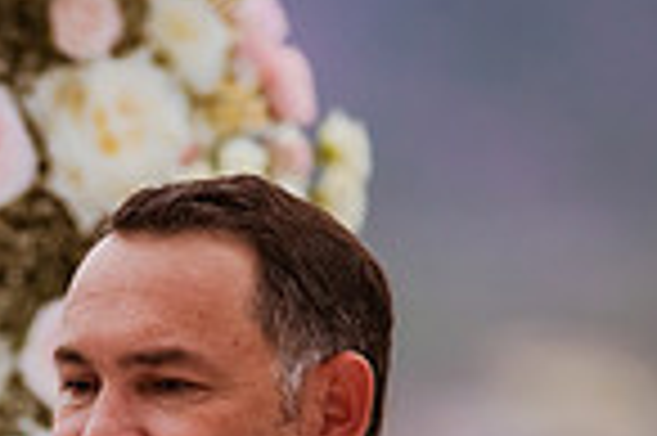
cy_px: 728
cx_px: -144
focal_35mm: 568
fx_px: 10354
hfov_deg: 3.6
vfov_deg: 2.4
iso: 800
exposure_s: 1/1600
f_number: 1.8
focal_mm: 135
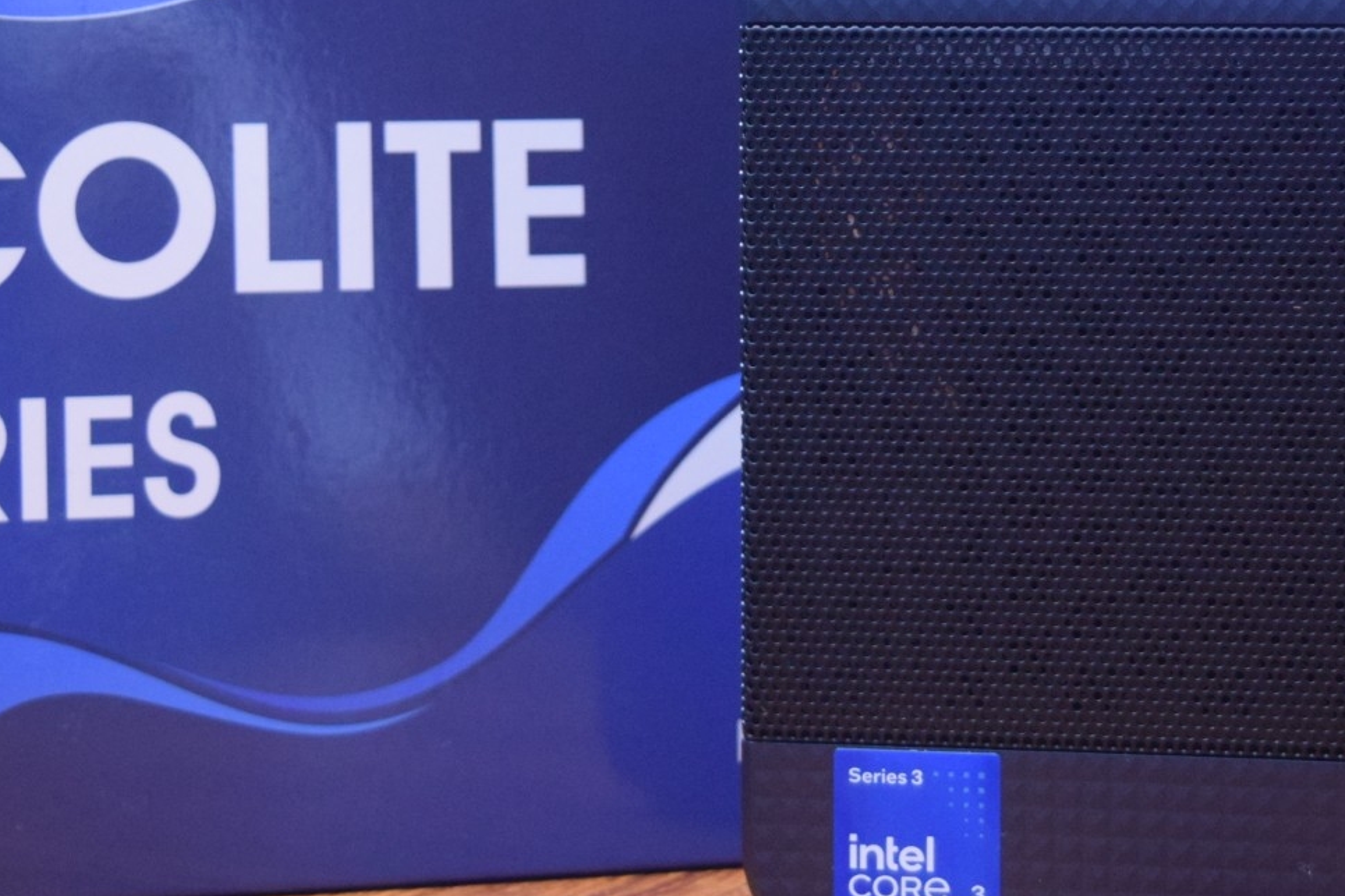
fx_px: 3889
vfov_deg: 13.1
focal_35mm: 104
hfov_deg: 19.6
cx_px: 813
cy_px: 184
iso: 1600
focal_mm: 31
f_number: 4.2
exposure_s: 1/13
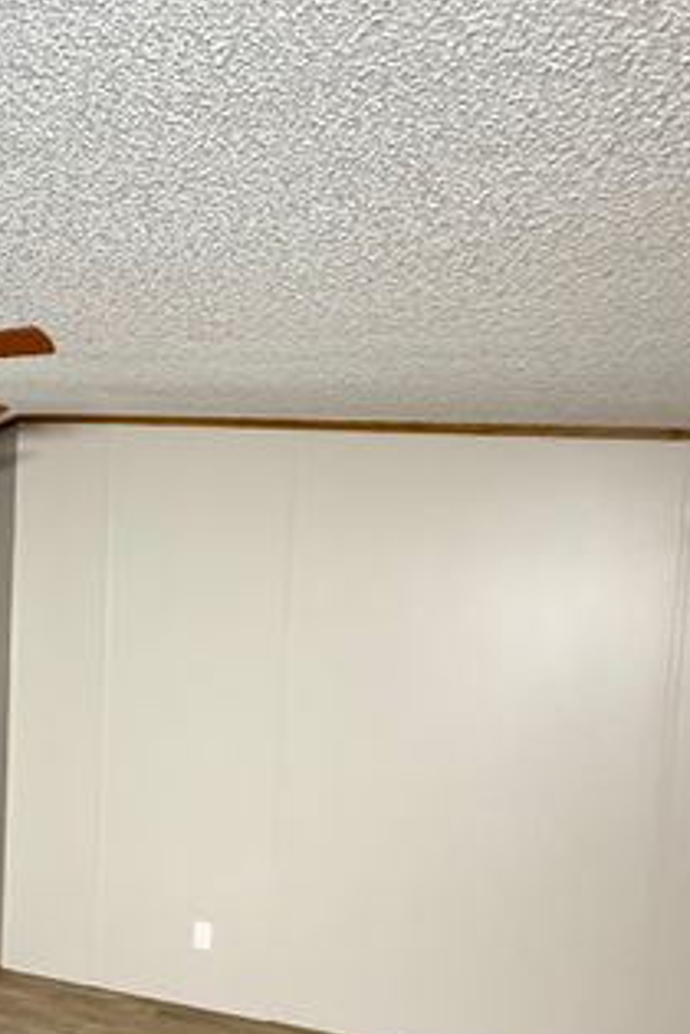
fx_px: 1064
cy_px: 752
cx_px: -128
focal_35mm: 37
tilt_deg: -5.8
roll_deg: -0.3
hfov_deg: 30.7
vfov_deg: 50.2
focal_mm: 2.22
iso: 800
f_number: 2.2
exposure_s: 1/60
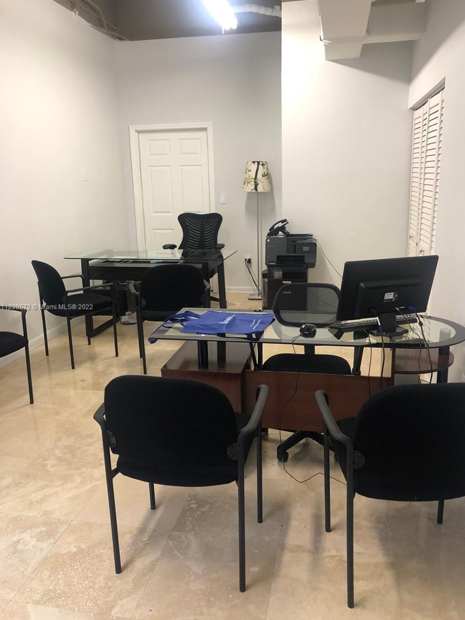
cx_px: 236
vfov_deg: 61.7
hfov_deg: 48.2
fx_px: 520
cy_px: 308
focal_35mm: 29
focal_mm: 3.99
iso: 40
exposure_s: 1/17
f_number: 1.8
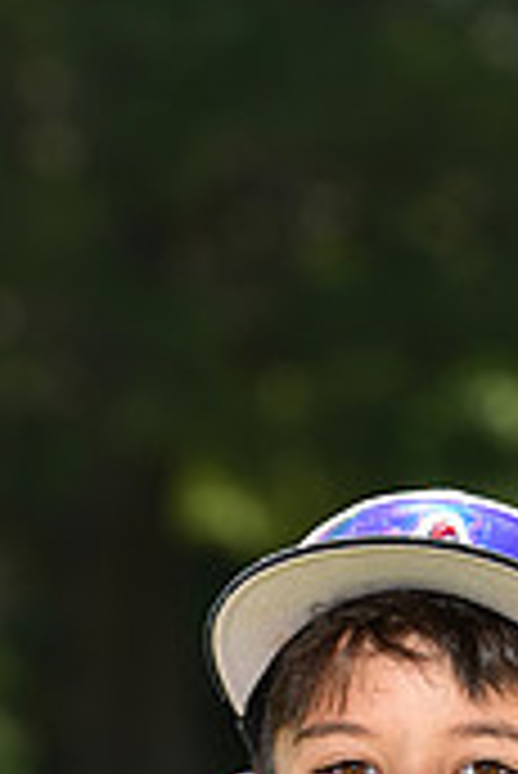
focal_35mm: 454
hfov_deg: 3.0
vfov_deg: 4.5
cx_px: 538
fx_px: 9778
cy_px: 1206
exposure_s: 1/250
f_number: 5
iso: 100
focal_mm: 135
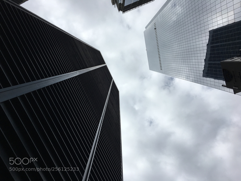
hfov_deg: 61.7
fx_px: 202
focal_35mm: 29
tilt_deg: +85.1
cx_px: 120
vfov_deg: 48.2
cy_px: 90
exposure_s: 1/2564
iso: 25
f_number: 2.2
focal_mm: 4.15
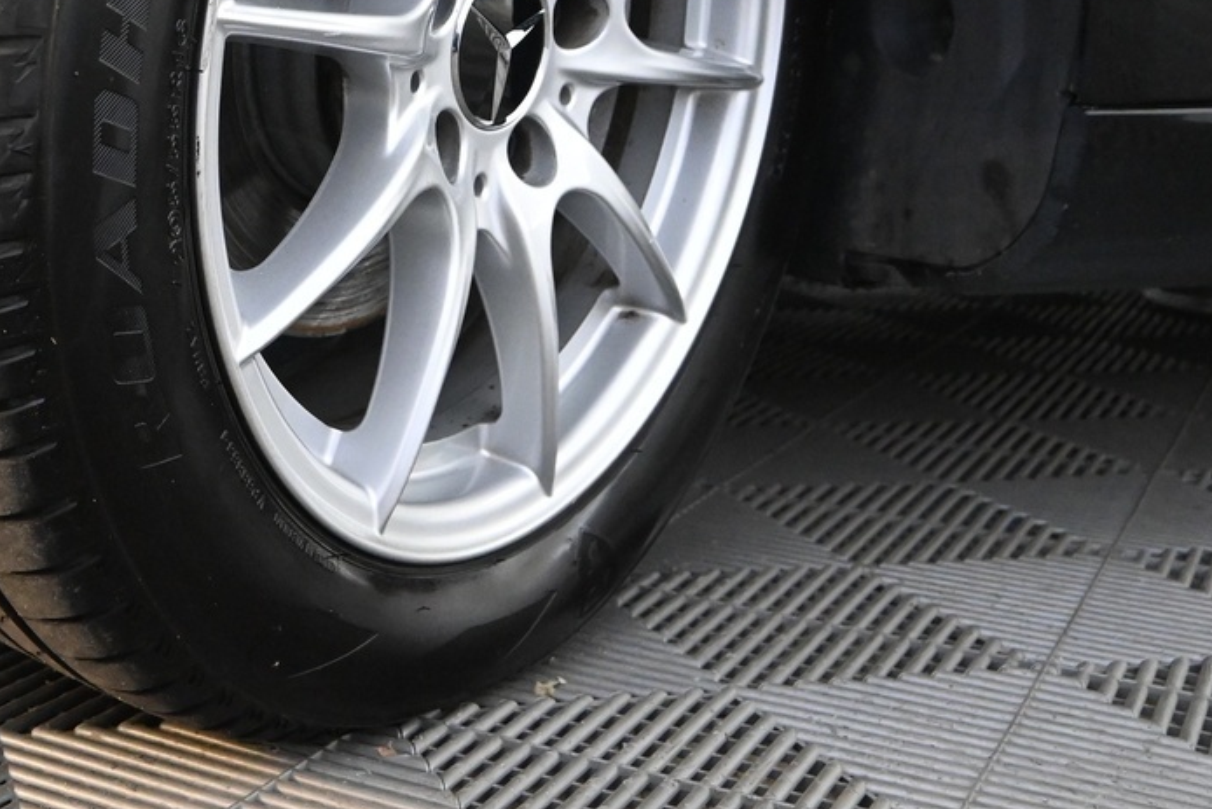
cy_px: -5
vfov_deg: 23.2
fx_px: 1886
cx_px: 292
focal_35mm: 56
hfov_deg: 34.8
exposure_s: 1/60
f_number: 4
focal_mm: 16
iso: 3200
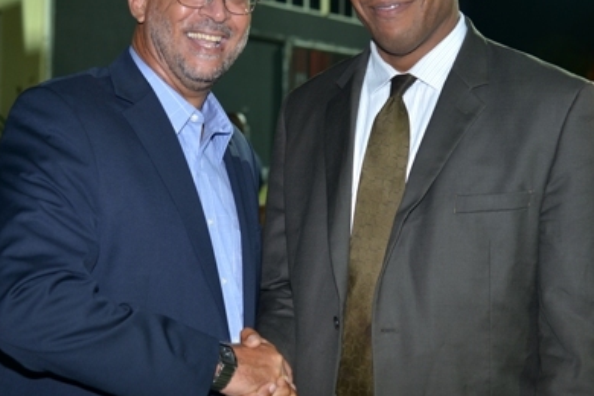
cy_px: 142
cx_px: 338
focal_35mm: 82
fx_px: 1353
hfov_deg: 24.7
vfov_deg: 16.6
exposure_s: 1/60
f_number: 4
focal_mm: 50
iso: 100
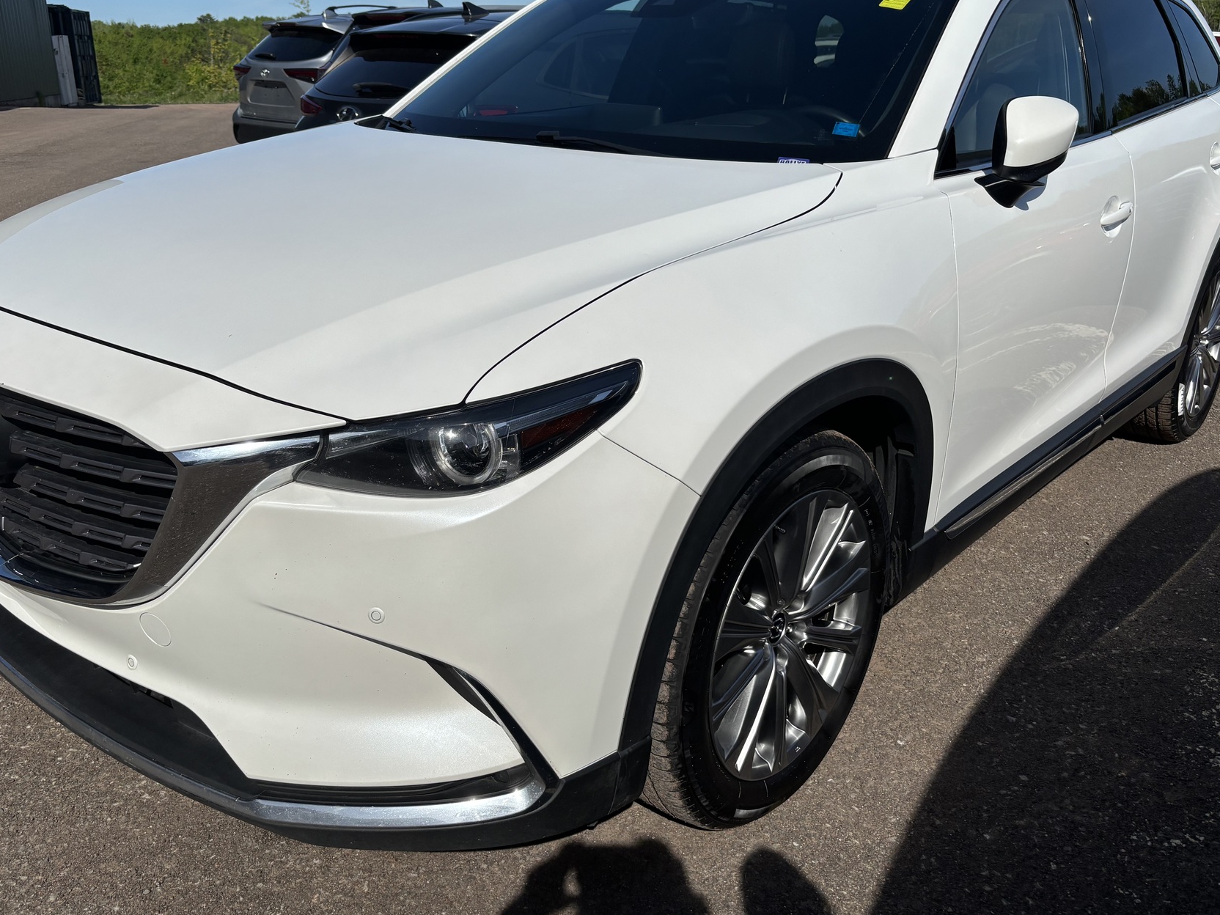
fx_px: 1128
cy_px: 409
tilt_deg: -17.5
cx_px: 570
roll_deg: +1.2
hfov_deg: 56.8
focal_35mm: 32
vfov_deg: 44.1
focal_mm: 5.96
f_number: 1.6
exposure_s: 1/10989
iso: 50
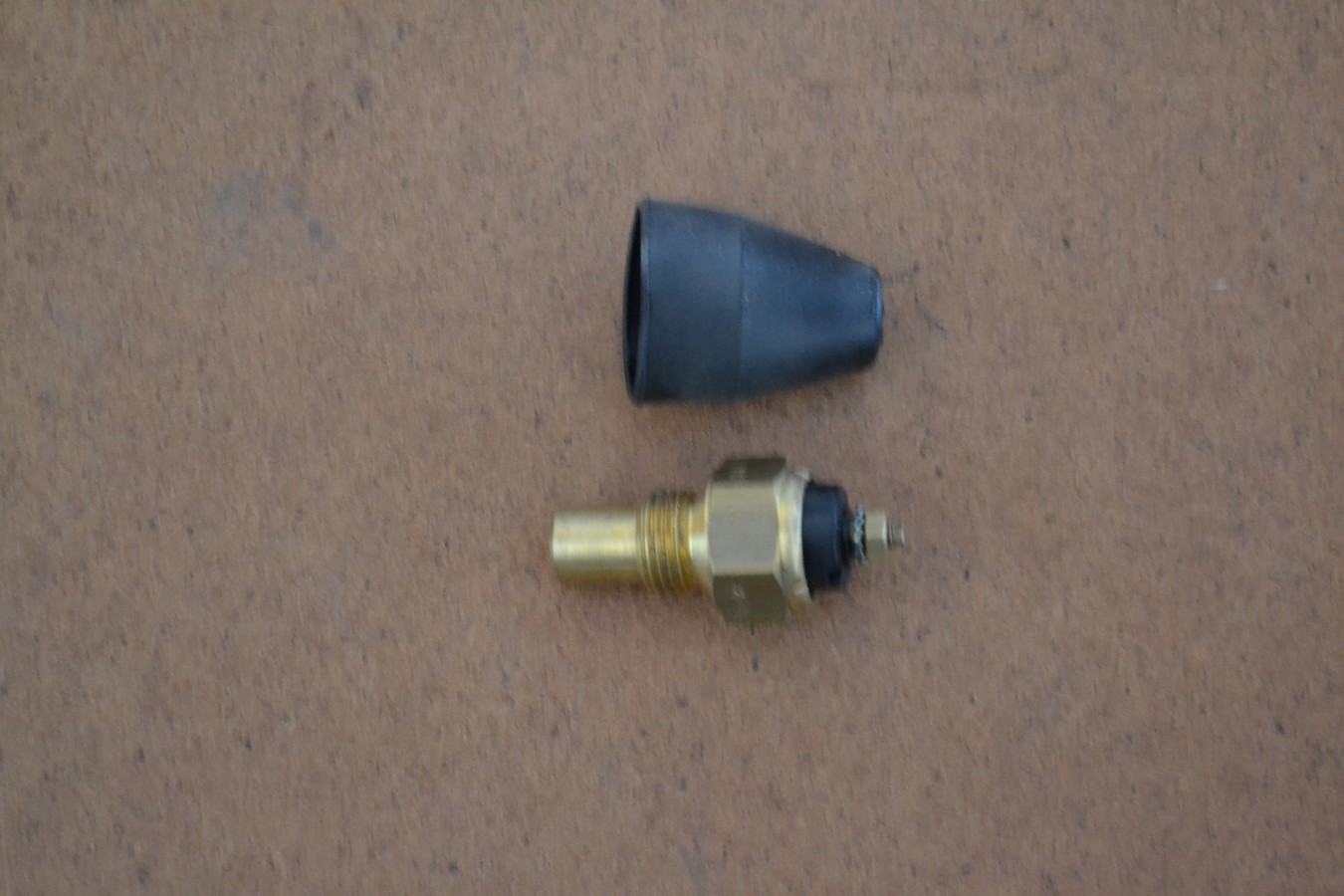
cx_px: 672
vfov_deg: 16.6
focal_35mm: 82
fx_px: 3080
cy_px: 448
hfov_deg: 24.6
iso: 3200
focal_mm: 55
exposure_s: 1/15
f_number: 5.6
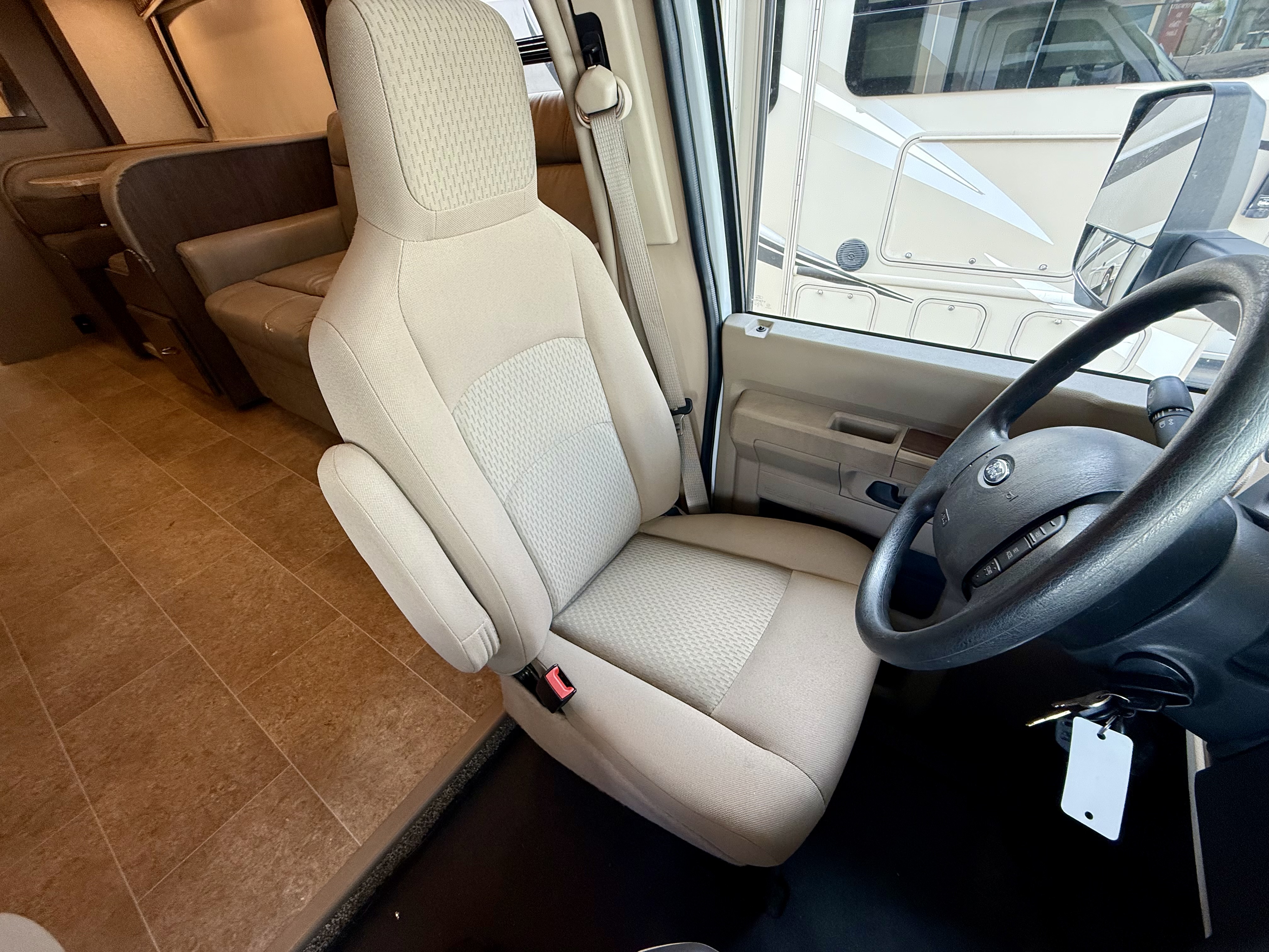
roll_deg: +5.8
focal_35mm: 14
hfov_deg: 102.1
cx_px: 634
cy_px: 476
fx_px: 513
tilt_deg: -35.1
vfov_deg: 85.7
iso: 125
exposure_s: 1/99
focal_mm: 2.22
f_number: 2.2
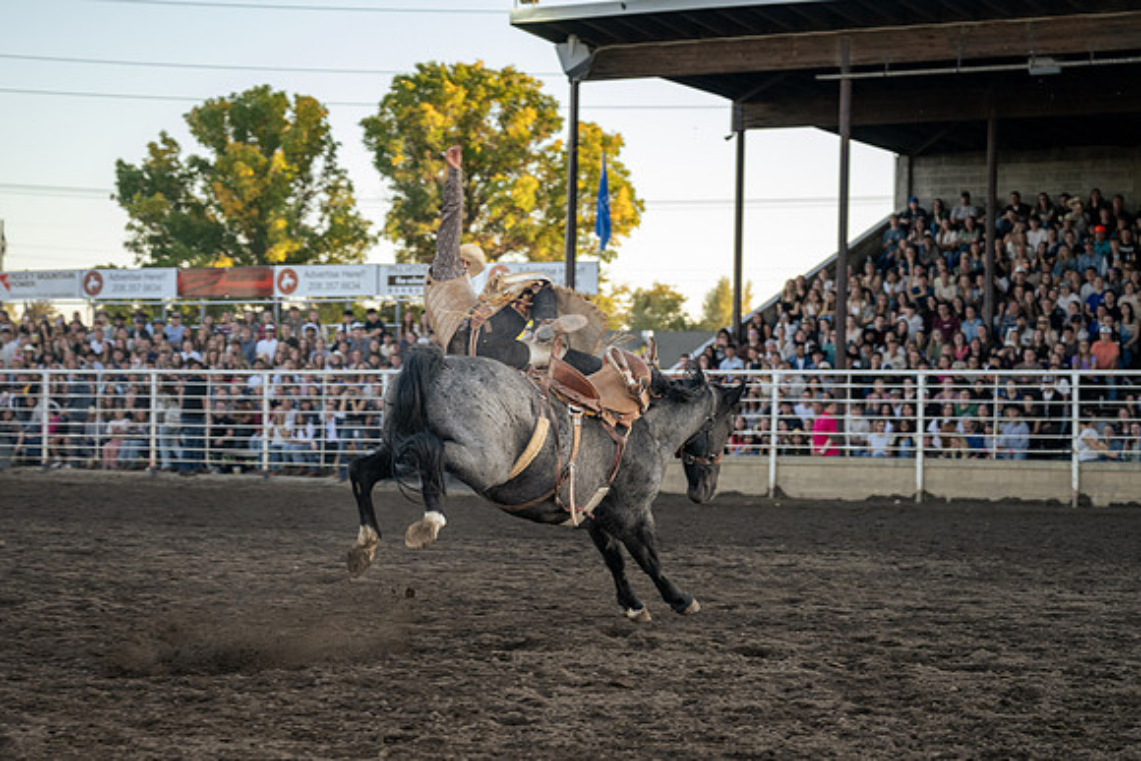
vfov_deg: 15.2
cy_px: 460
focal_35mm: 90
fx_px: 2858
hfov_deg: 22.6
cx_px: 522
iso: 400
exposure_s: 1/500
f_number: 2.8
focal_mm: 57
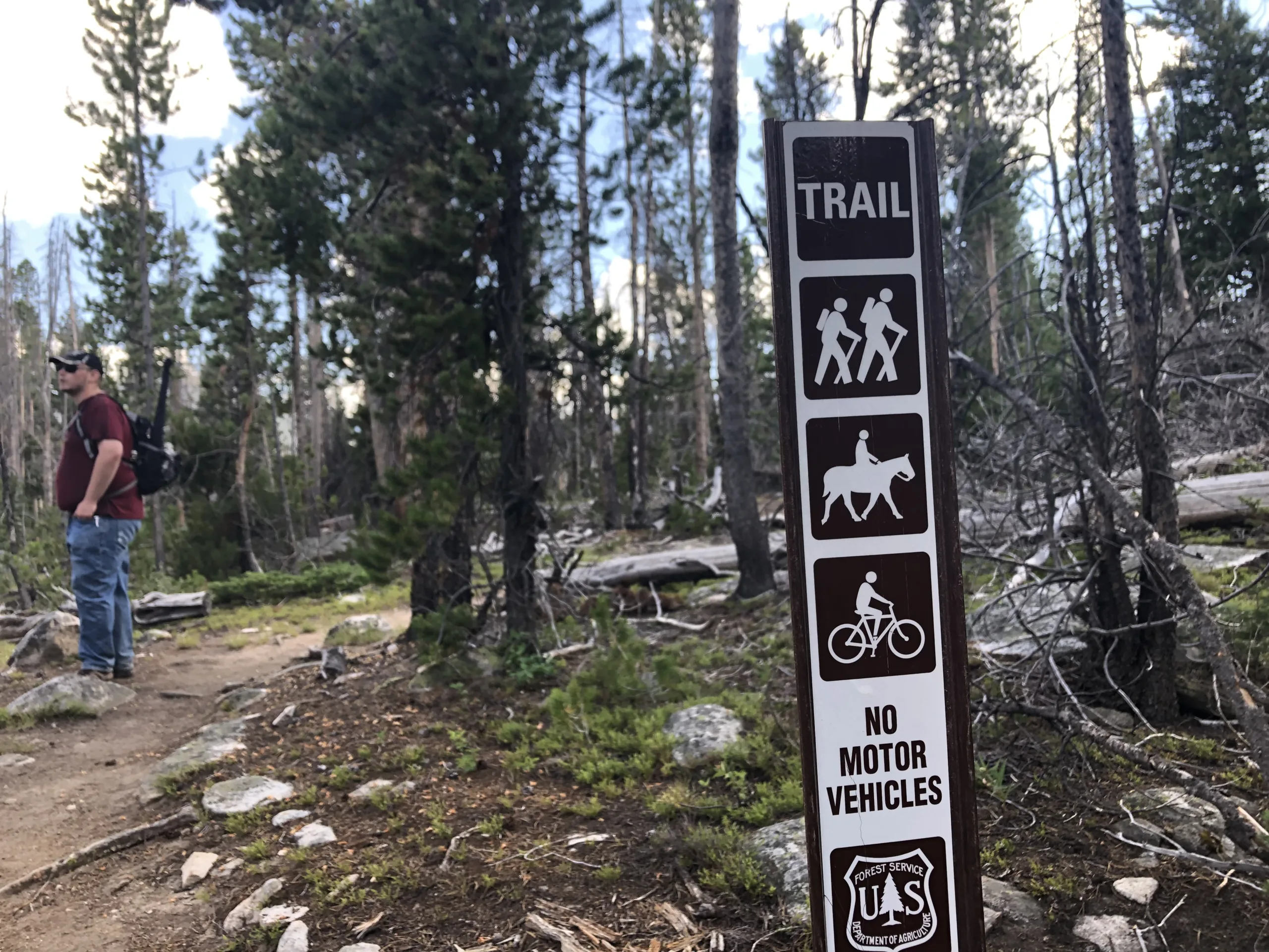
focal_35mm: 28
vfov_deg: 49.7
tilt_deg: -0.7
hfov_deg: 63.4
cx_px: 634
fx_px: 1026
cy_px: 476
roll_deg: +2.1
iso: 20
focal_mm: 3.99
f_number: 1.8
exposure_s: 1/127
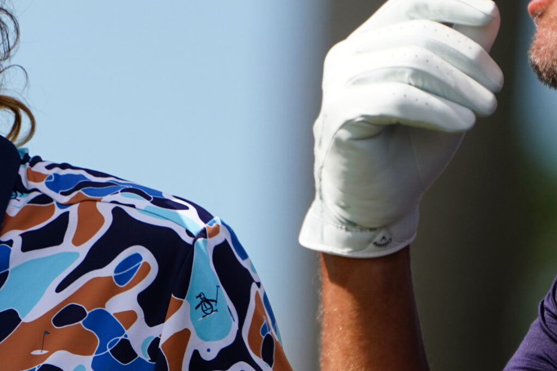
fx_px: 21118
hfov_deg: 1.5
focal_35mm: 1365
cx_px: 231
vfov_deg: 1.0
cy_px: 100
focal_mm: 547
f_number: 6.3
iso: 400
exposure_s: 1/2000
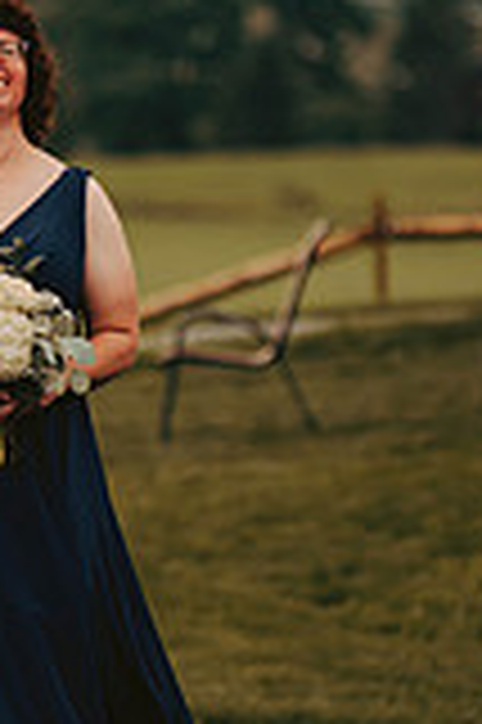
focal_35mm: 461
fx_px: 9278
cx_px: -5
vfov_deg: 4.5
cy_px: 346
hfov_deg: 3.0
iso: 200
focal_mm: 165
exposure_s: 1/2000
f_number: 2.8
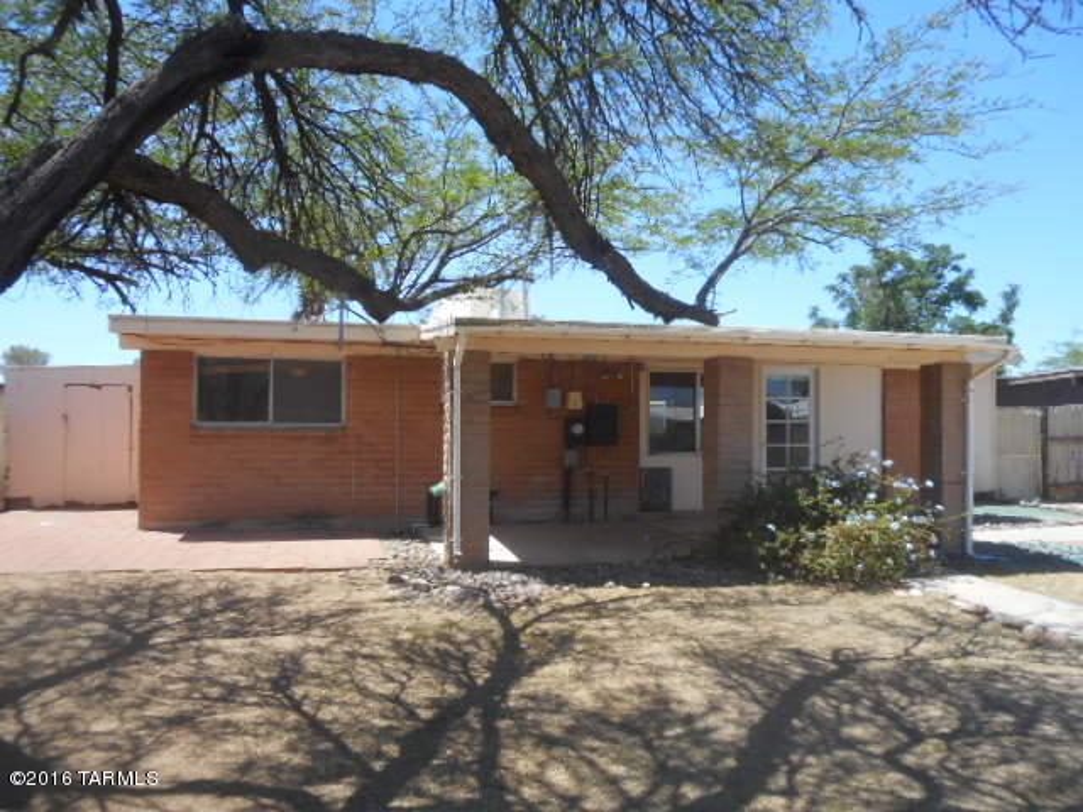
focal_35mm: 29
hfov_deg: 61.7
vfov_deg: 48.2
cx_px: 542
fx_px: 907
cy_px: 406
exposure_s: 1/320
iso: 80
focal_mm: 5.2
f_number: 4
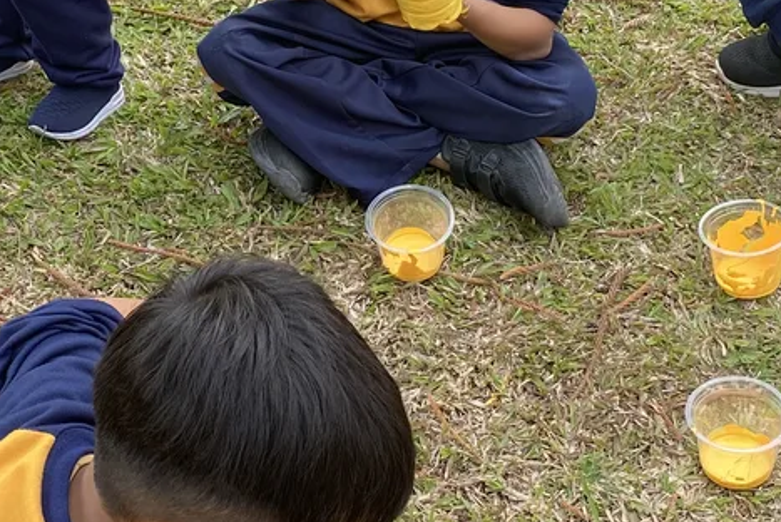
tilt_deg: -39.6
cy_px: 229
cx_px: 194
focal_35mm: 81
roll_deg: +2.1
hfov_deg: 24.8
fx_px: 1758
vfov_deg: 16.9
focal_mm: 4.25
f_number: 1.8
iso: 32
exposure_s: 1/432
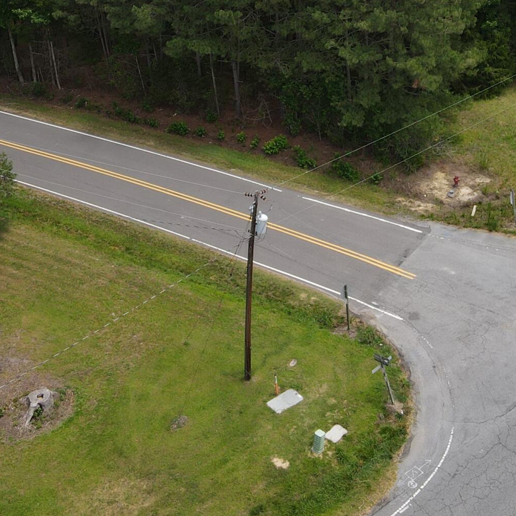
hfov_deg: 27.3
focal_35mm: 63
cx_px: 271
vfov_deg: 26.2
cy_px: 29
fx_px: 1062
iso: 100
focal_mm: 4.5
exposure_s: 1/350
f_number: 2.8
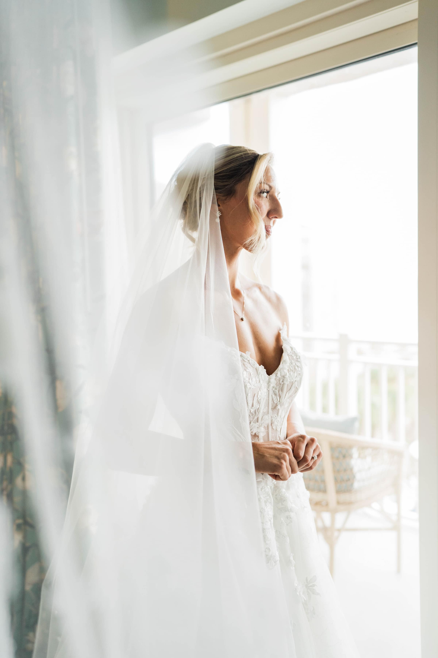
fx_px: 639
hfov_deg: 37.9
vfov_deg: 54.4
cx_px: 219
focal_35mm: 35
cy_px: 329
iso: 1000
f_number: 2
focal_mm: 35
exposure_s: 1/500
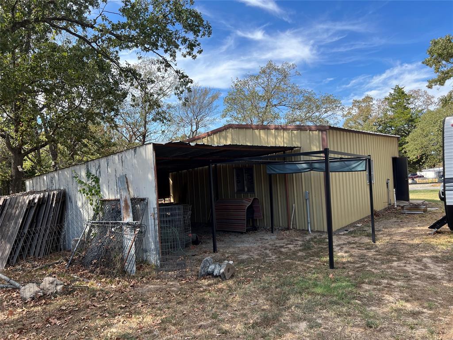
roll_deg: +3.2
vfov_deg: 53.1
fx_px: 340
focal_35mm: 26
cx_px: 226
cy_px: 170
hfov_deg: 67.3
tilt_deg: -0.6
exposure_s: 1/1751
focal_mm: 5.7
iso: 50
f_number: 1.5
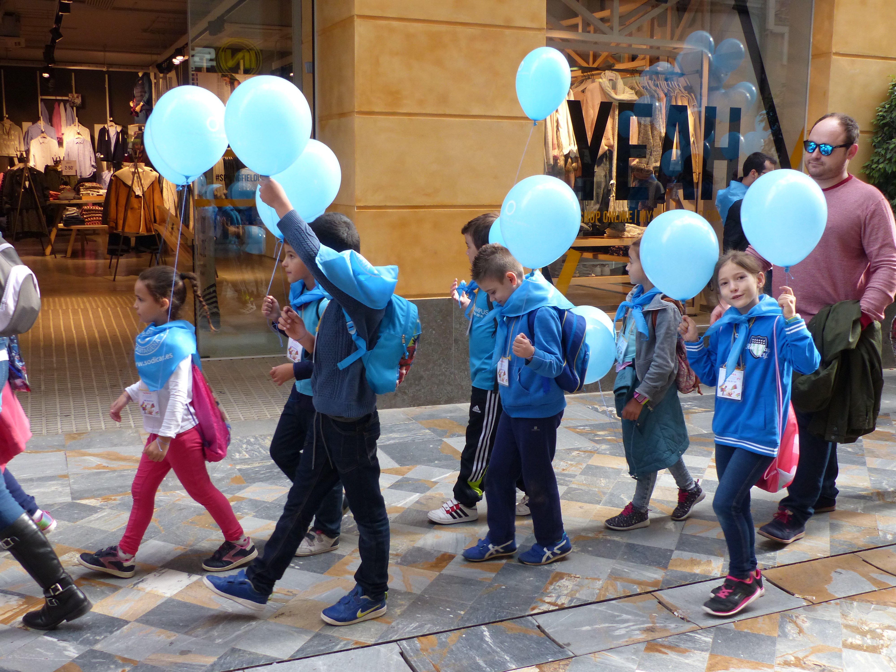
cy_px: 336
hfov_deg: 51.4
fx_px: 932
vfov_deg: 39.7
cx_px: 448
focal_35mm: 36
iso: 250
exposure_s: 1/250
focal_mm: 6.4
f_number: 2.8
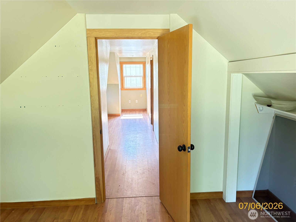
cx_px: 148
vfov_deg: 53.1
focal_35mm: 26
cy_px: 111
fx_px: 222
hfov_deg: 67.3
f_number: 1.6
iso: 320
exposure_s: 1/60
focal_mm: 5.96
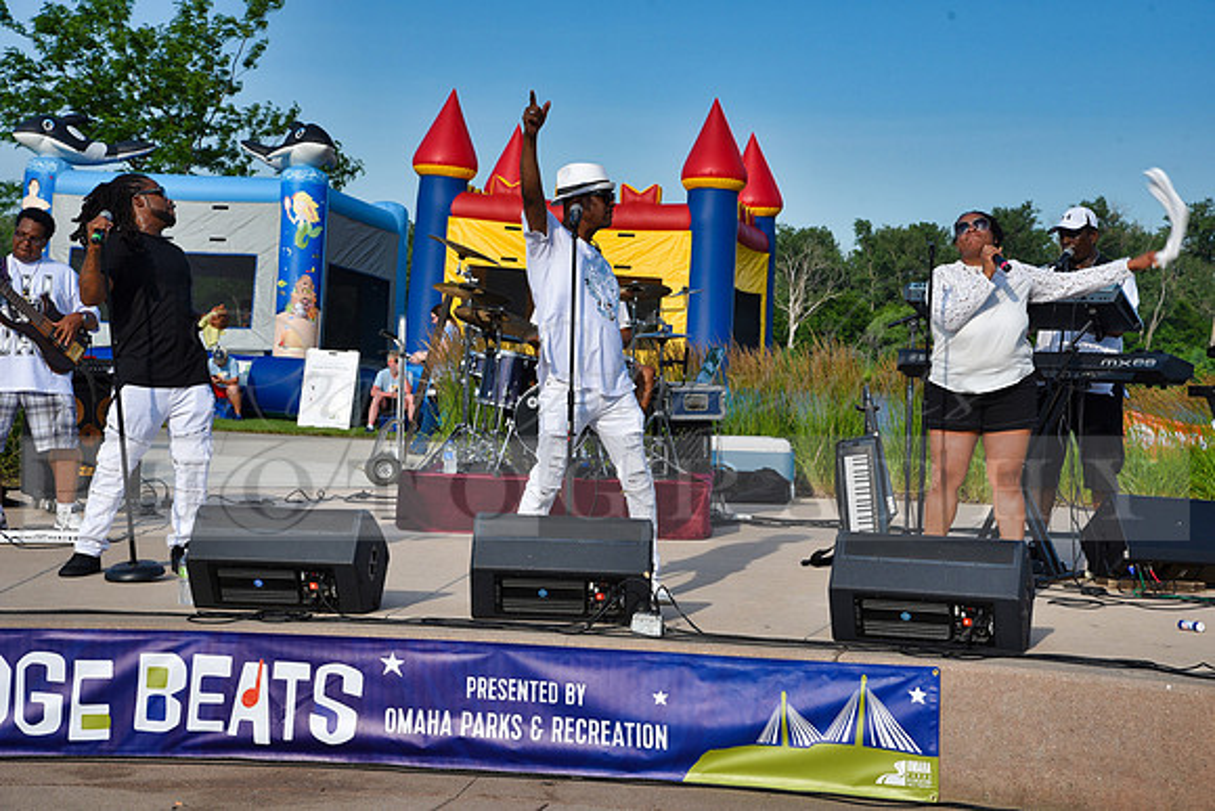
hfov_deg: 31.0
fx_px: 2194
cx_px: 608
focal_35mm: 65
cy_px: 406
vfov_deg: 20.9
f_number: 10
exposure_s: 1/400
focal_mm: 65
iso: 200
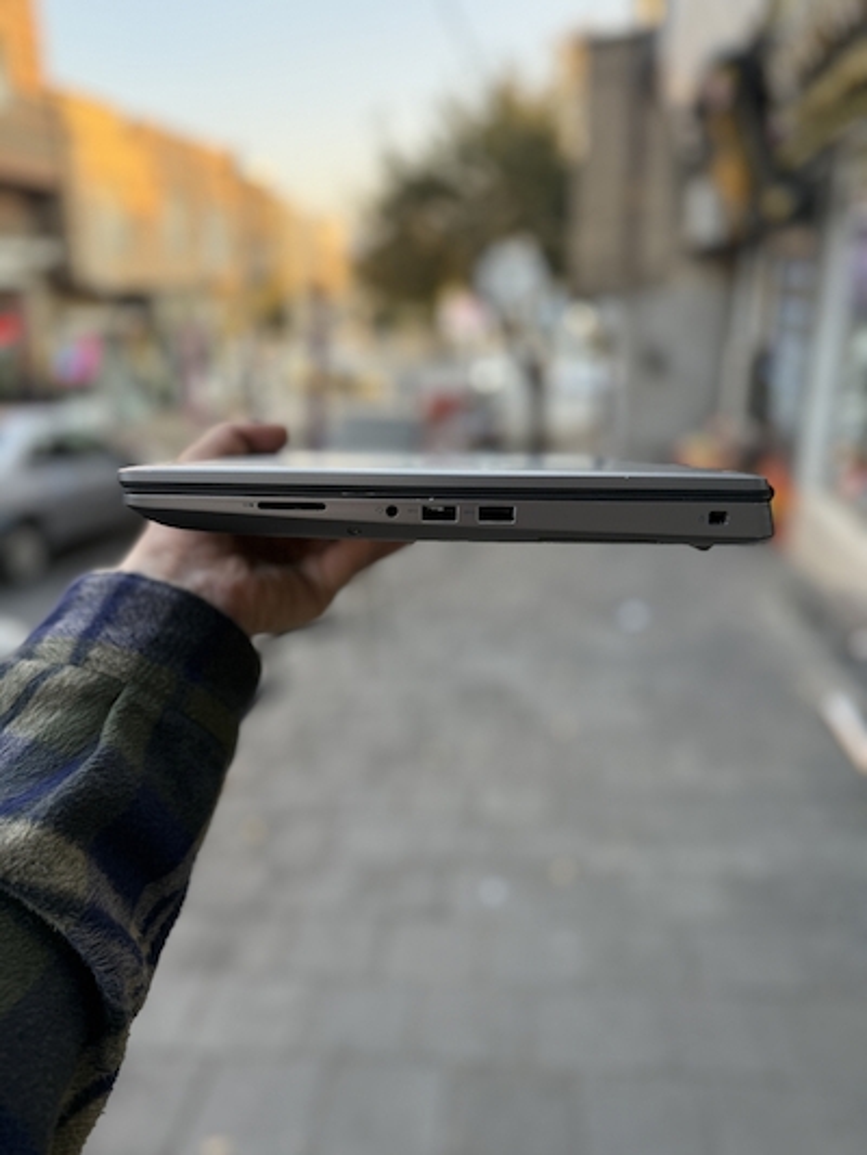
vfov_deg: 71.6
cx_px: 434
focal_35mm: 24
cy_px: 578
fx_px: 801
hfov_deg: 56.8
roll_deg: -0.8
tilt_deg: -18.2
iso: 100
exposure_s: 1/260
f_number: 1.78
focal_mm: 6.76
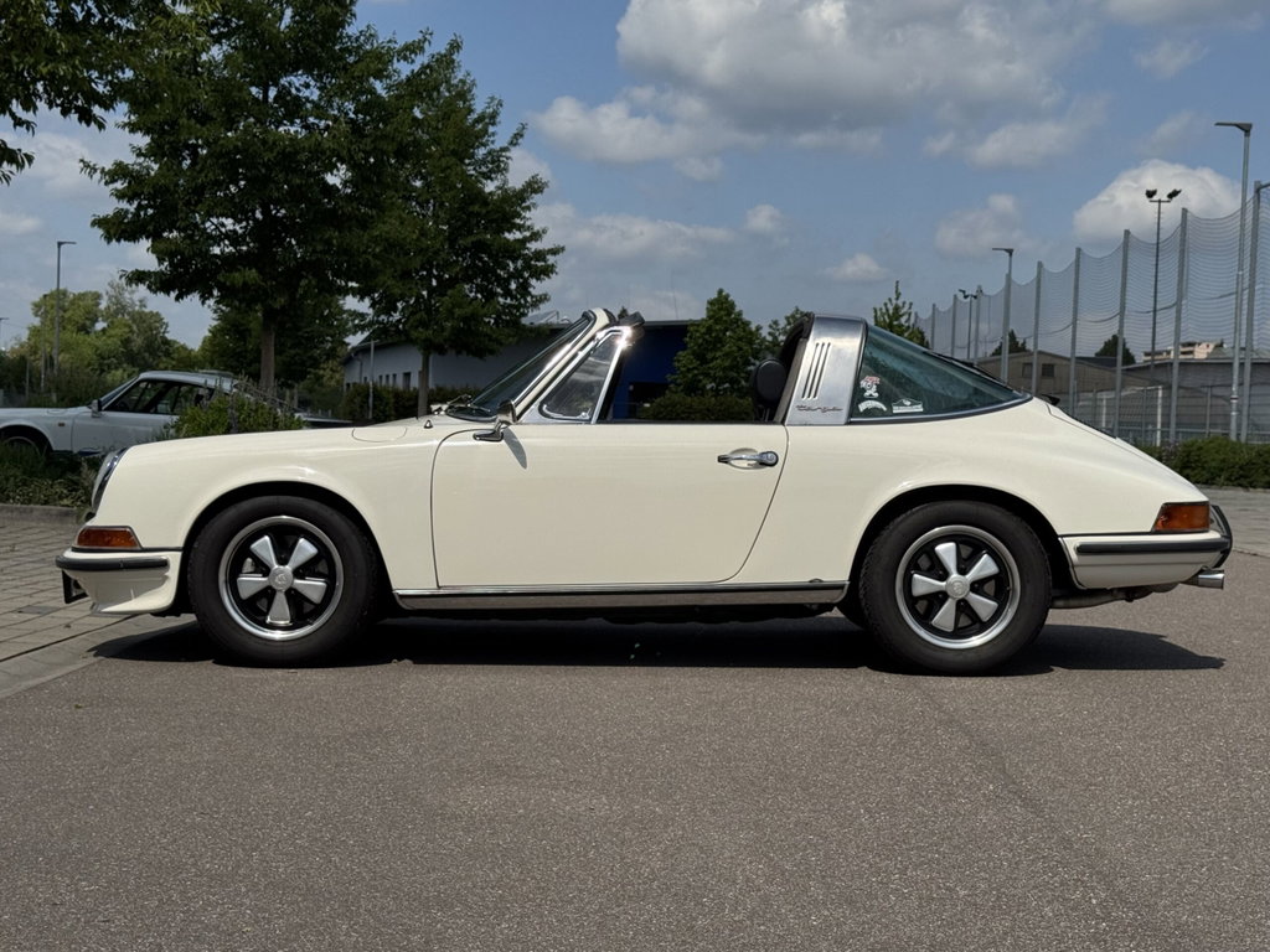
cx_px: 635
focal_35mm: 48
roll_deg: -2.6
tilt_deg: -1.3
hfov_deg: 39.7
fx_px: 1761
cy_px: 476
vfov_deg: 30.3
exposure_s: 1/9009
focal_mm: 6.76
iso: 64
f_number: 1.78
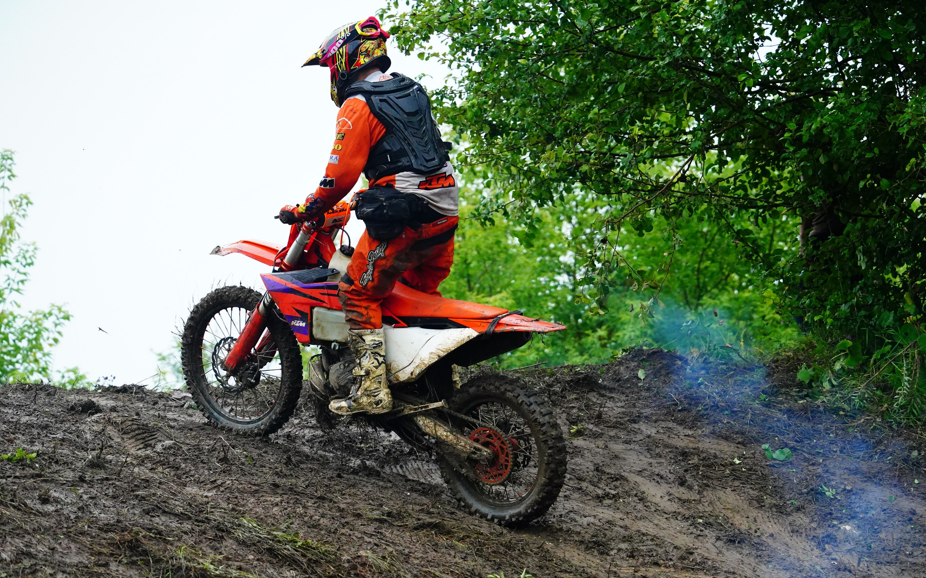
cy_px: 298
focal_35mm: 147
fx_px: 3710
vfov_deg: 8.9
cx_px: 505
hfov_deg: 14.2
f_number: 4
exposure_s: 1/6400
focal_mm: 129
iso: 5000
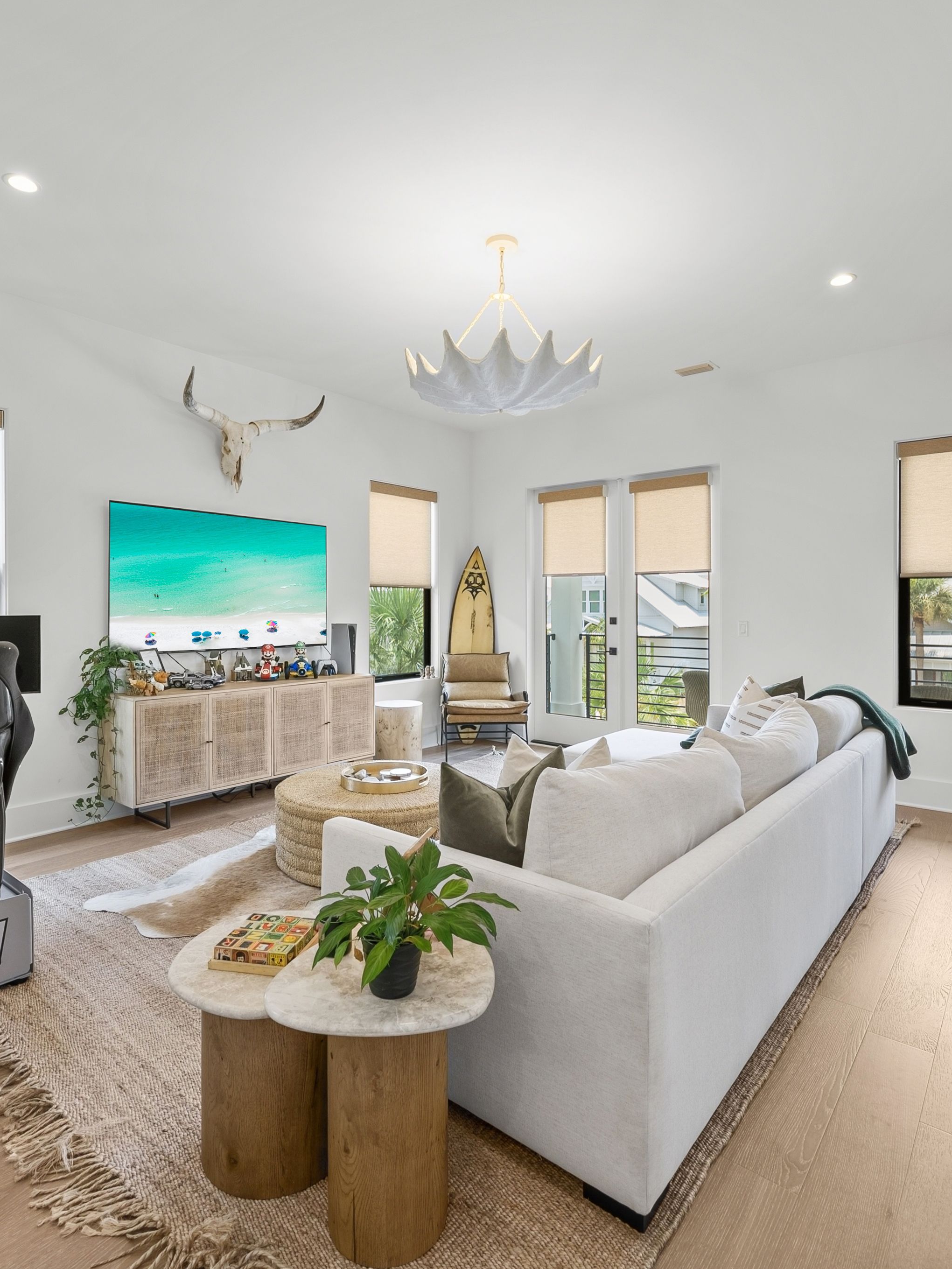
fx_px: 660
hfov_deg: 71.6
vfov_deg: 87.7
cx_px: 466
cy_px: 613
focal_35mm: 18
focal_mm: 12
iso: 200
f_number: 7.1
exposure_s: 1/4
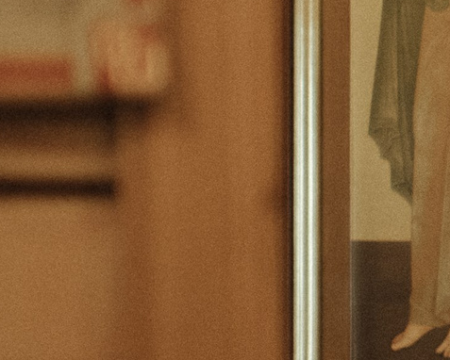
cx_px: 908
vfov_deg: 5.9
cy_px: 250
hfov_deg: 7.1
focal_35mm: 263
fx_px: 3504
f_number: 1.4
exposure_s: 1/320
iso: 1600
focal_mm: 35
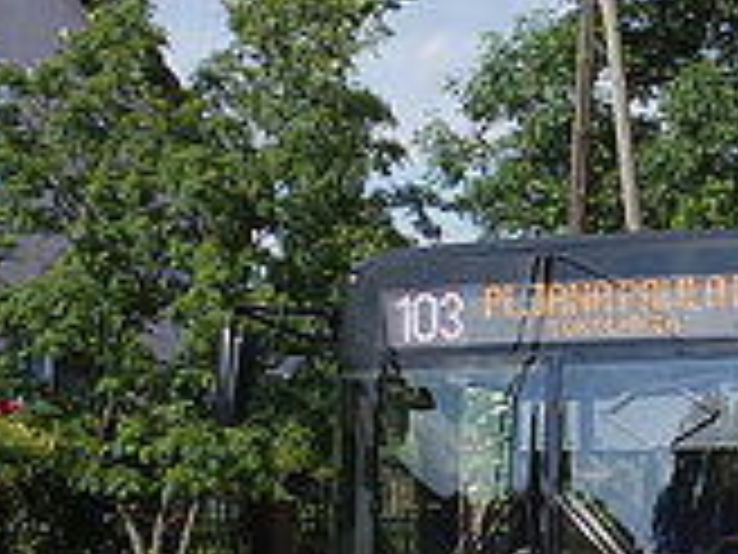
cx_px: 806
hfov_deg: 15.8
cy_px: 318
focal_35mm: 121
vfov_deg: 12.2
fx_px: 2580
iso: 80
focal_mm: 4
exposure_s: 1/500
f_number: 4
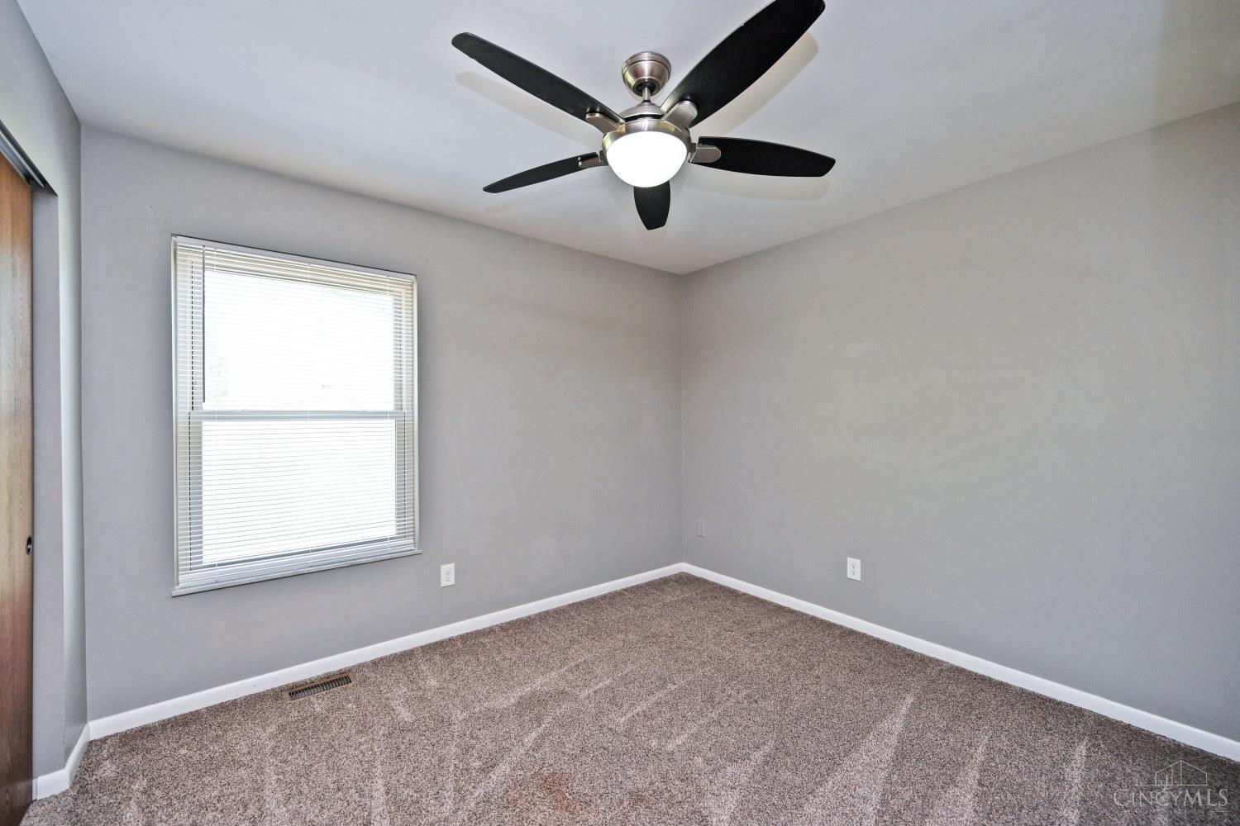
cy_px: 413
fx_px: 482
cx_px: 620
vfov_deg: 81.2
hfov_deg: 104.3
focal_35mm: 14
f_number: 4
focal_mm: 14
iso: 200
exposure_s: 1/60
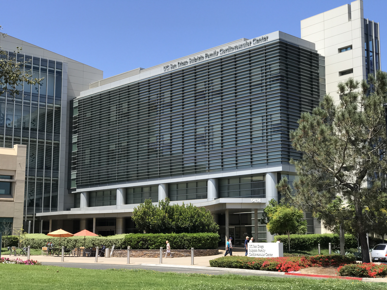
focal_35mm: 57
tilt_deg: +9.8
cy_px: 145
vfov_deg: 25.7
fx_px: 637
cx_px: 194
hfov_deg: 33.8
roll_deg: +0.4
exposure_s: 1/595
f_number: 2.8
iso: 20
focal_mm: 6.6
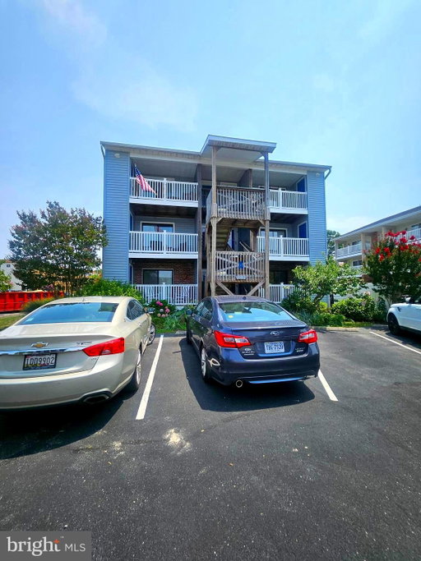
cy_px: 280
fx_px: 211
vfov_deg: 106.2
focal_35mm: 13
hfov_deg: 89.9
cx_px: 210
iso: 32
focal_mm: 1.74
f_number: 2.2
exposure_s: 1/1418
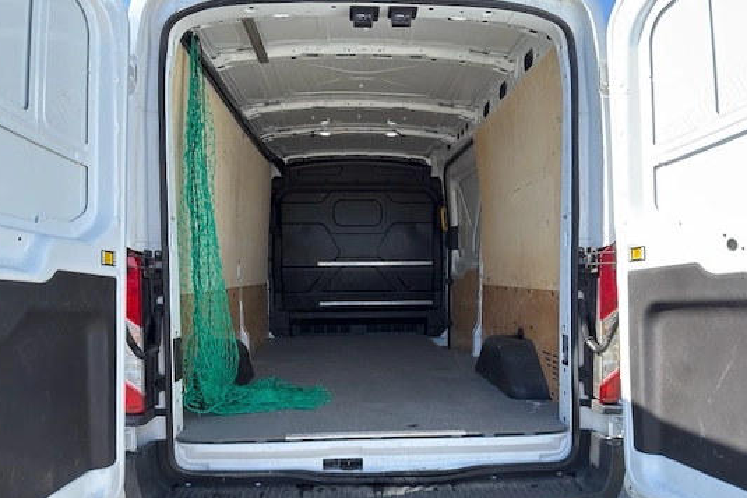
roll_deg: +2.2
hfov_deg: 65.5
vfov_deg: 46.1
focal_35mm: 28
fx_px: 581
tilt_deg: -5.3
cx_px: 376
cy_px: 303
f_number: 1.78
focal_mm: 6.76
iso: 64
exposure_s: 1/1022
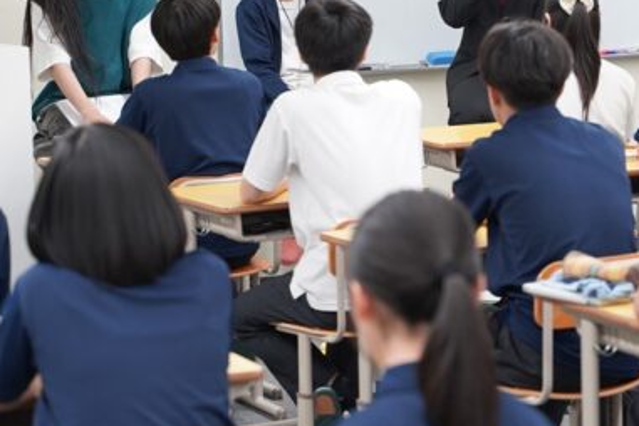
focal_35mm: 151
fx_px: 2680
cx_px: 429
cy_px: 43
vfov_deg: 9.1
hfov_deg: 13.6
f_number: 4
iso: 1000
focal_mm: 75
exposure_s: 1/160
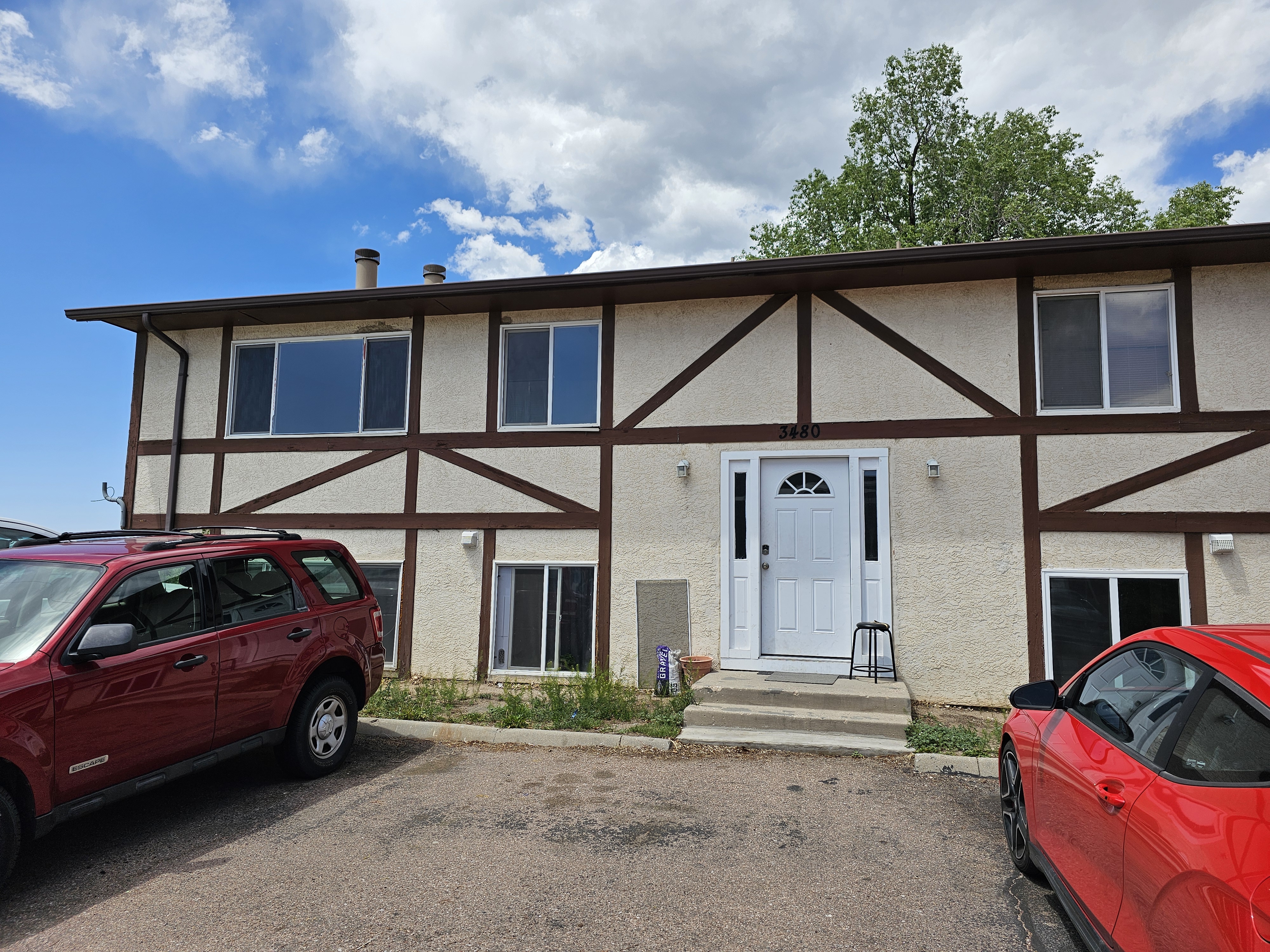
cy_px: 476
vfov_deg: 58.9
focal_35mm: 23
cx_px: 635
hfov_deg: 73.9
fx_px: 844
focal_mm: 6.3
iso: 10
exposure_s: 1/950
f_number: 1.7
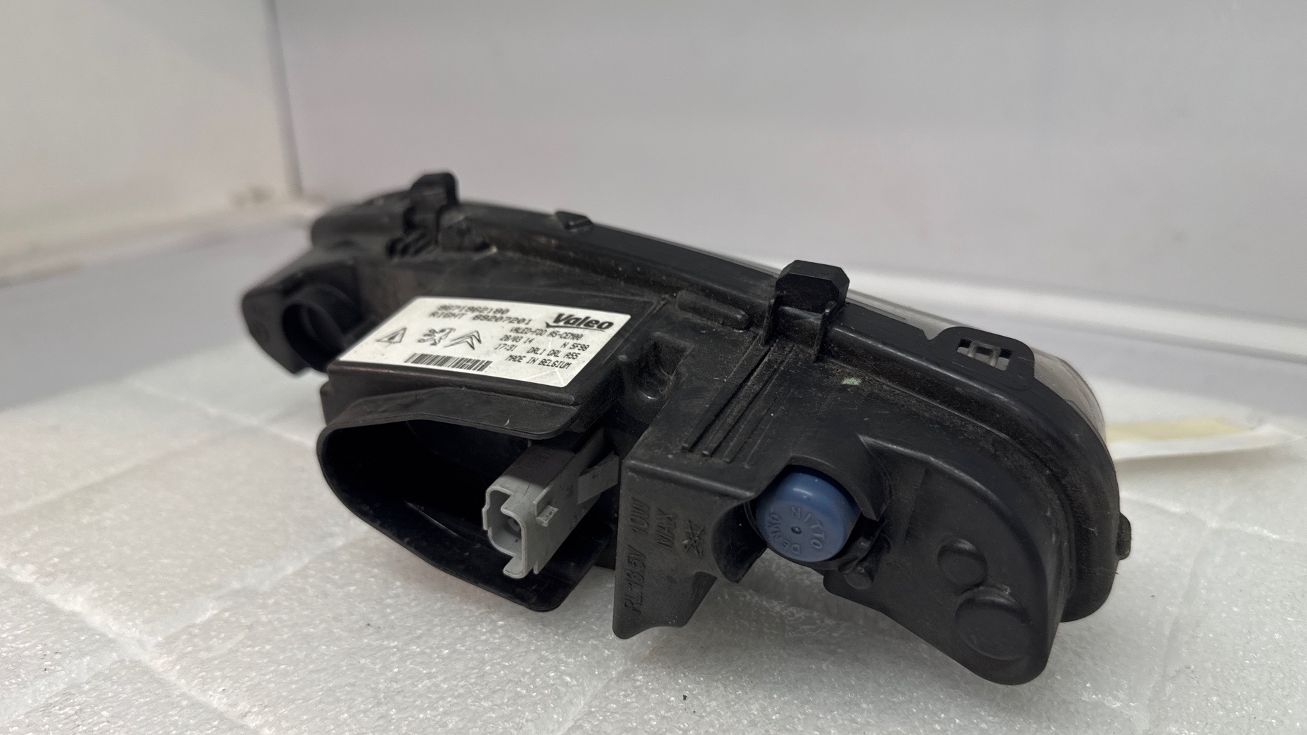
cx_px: 637
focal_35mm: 27
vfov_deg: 42.8
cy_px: 429
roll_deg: +1.2
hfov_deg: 69.8
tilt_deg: -22.2
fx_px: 936
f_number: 1.78
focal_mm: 6.76
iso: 100
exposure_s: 1/100
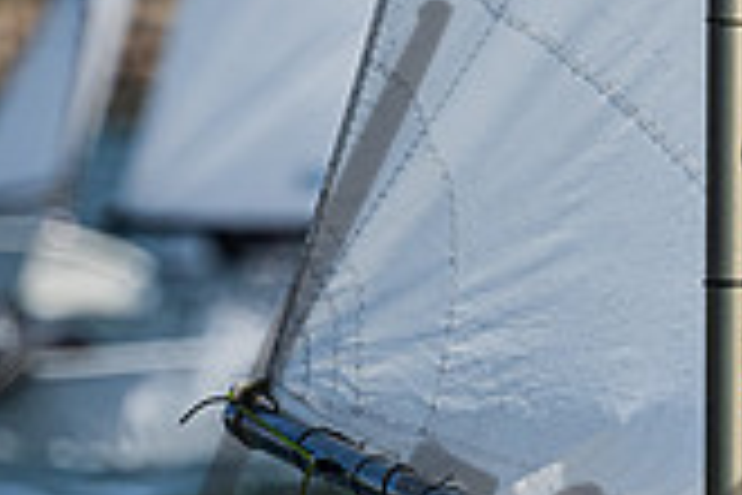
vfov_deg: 0.8
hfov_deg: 1.2
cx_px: 791
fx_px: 35778
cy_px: 477
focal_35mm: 1736
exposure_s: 1/1000
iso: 320
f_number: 8
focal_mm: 400
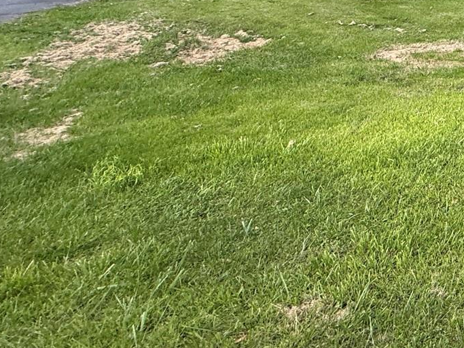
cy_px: -52
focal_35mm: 42
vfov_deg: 30.1
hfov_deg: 28.8
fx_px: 563
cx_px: 692
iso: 50
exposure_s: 1/340
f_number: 2.2
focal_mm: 2.22
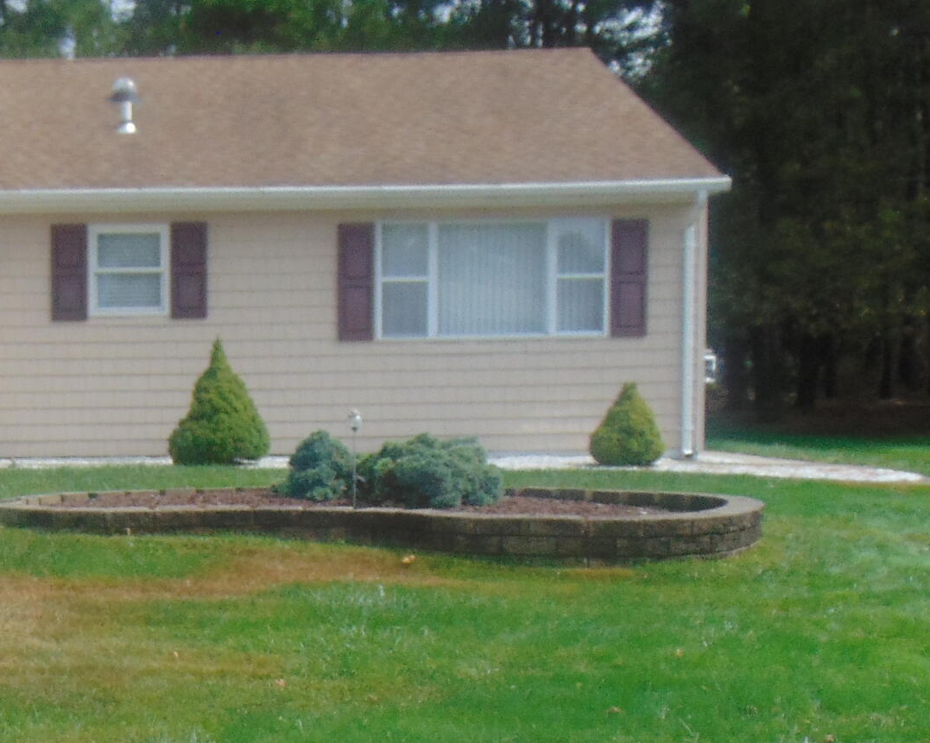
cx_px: 4
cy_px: 577
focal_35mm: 68
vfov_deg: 22.2
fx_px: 1871
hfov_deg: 26.5
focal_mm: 4.5
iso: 80
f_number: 3
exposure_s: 1/1000
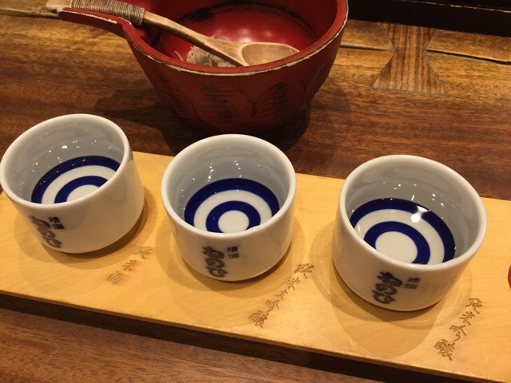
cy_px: 192
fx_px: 458
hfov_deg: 58.4
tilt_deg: -51.3
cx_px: 256
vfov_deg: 45.4
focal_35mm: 31
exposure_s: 1/30
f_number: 2.4
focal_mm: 3.3
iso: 100
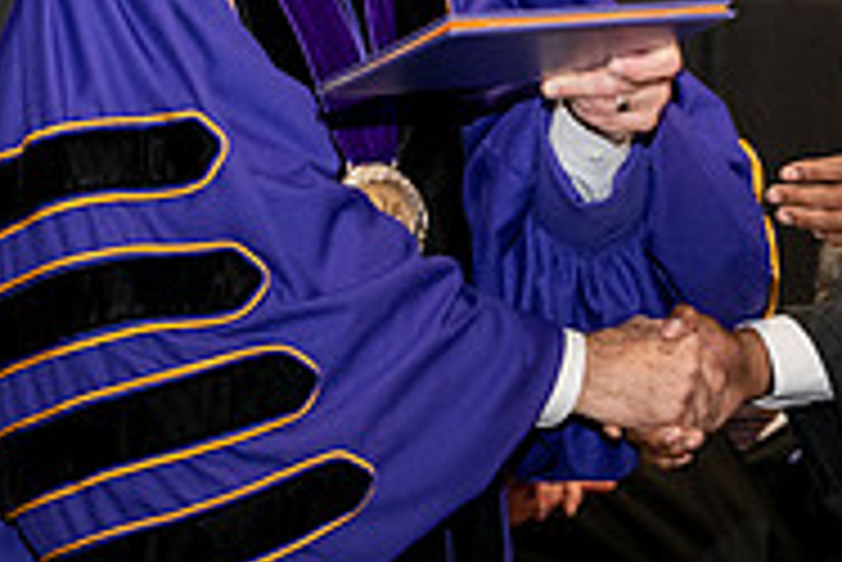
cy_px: 2
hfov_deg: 9.5
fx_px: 5079
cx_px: 675
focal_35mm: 217
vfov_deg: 6.3
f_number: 5
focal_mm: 70
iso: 2000
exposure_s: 1/200
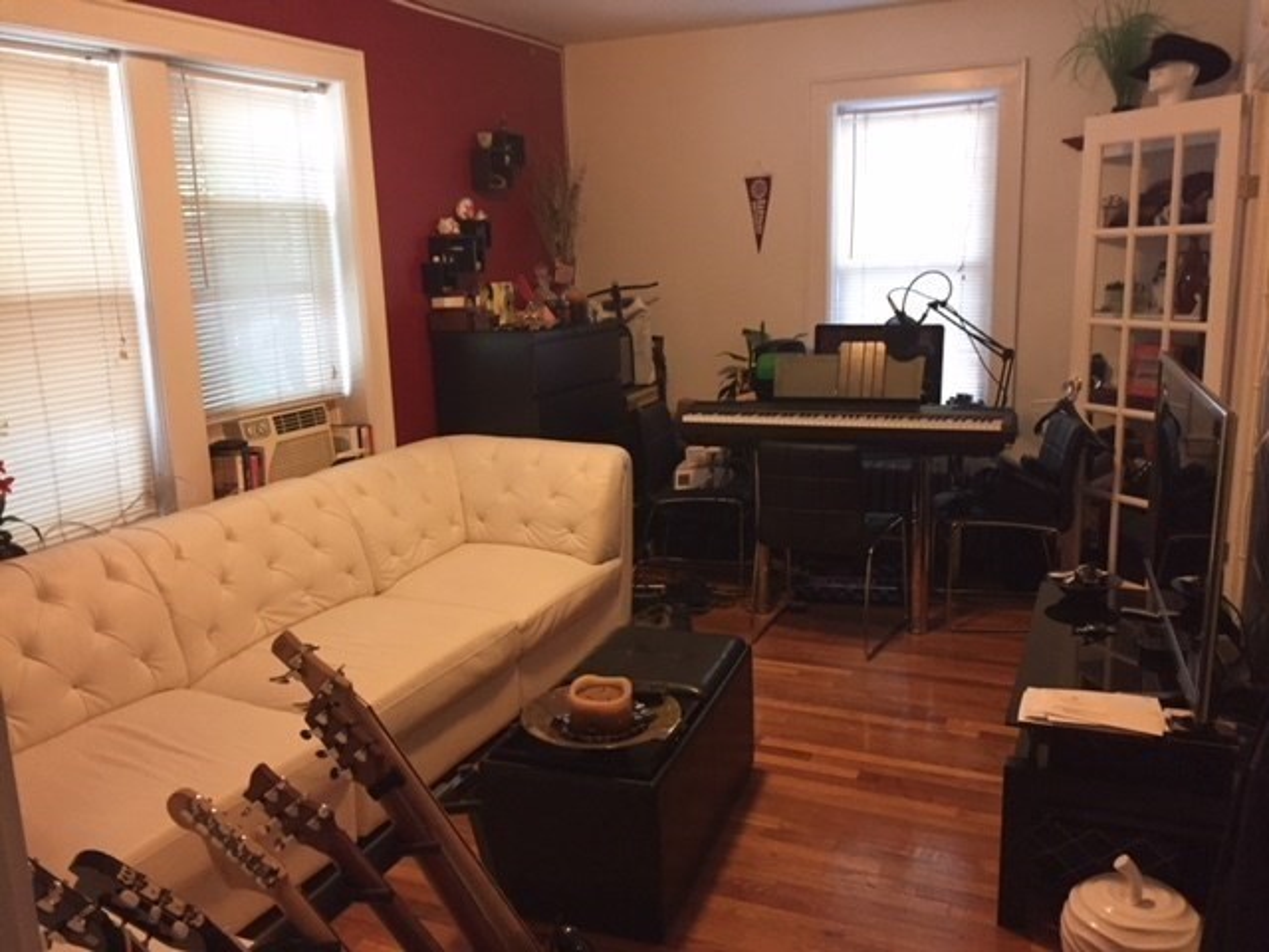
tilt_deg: -11.3
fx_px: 1063
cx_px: 634
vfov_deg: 48.2
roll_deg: +1.3
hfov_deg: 61.7
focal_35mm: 29
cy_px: 476
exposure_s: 1/30
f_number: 2.2
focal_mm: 4.15
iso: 125
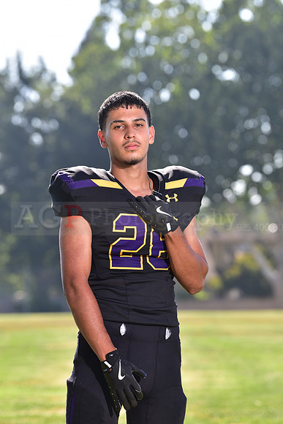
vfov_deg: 12.4
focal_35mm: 165
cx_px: 142
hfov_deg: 8.3
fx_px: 1944
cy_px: 212
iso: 100
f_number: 5
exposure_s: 1/250
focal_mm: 165
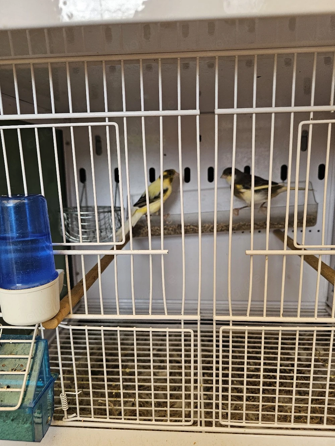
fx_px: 297
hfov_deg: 58.9
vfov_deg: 73.9
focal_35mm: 23
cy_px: 223
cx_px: 168
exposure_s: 1/182
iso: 100
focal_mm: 6.3
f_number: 1.7
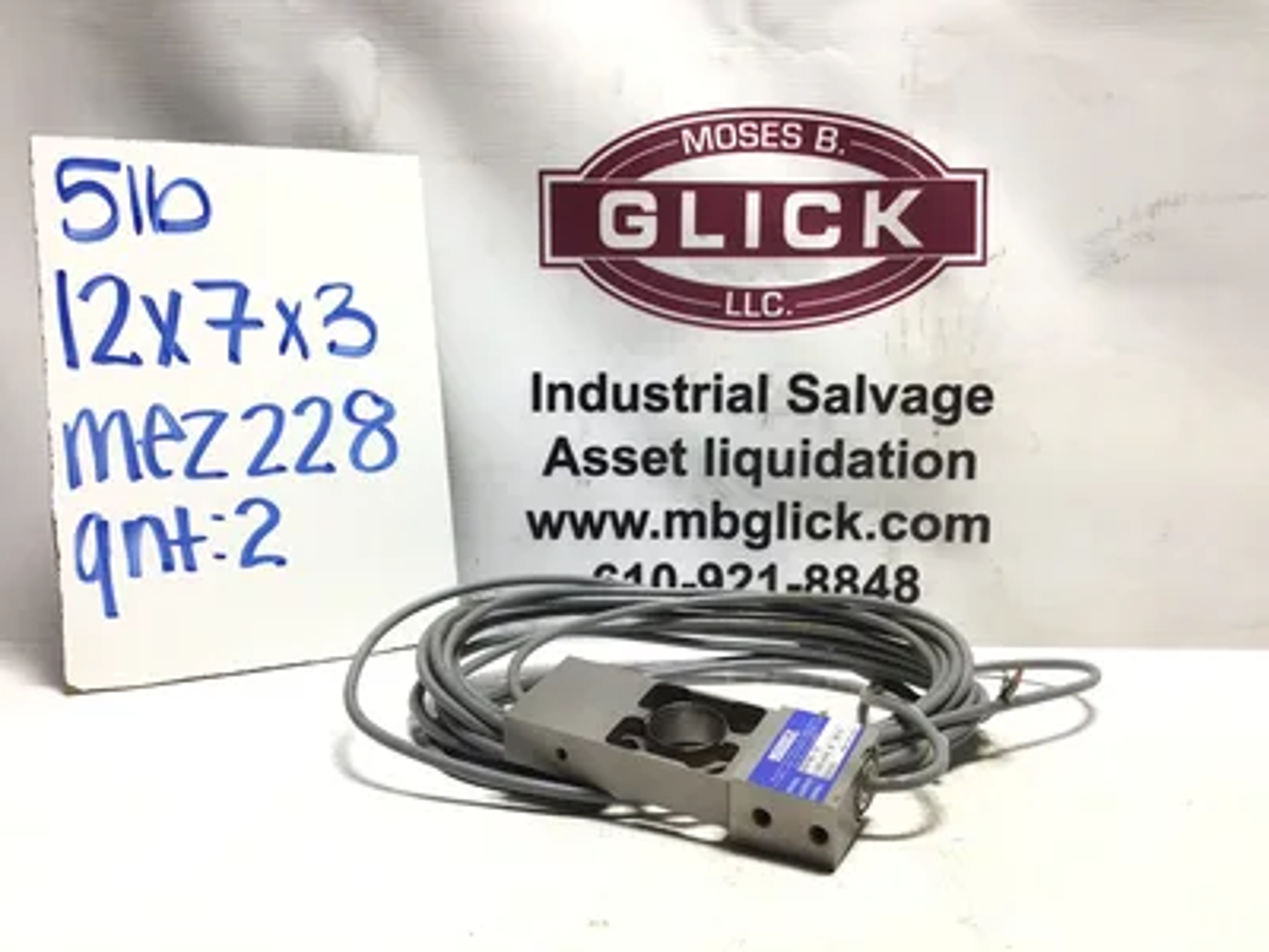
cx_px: 634
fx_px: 1136
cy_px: 476
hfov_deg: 58.4
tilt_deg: -5.7
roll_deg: -1.1
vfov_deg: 45.4
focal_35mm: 31
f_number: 2.4
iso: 40
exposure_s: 1/120
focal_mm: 3.3
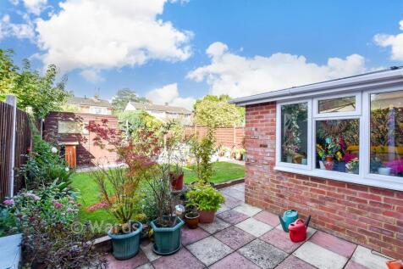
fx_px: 168
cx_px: 202
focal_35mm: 15
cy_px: 134
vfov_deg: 77.3
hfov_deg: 100.4
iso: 320
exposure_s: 1/250
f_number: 8
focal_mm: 10
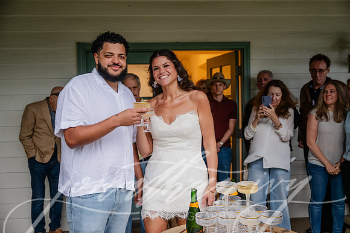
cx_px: 175
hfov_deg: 53.1
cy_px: 116
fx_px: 350
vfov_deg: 36.9
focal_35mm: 36
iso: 2800
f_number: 2.8
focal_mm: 36
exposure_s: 1/250
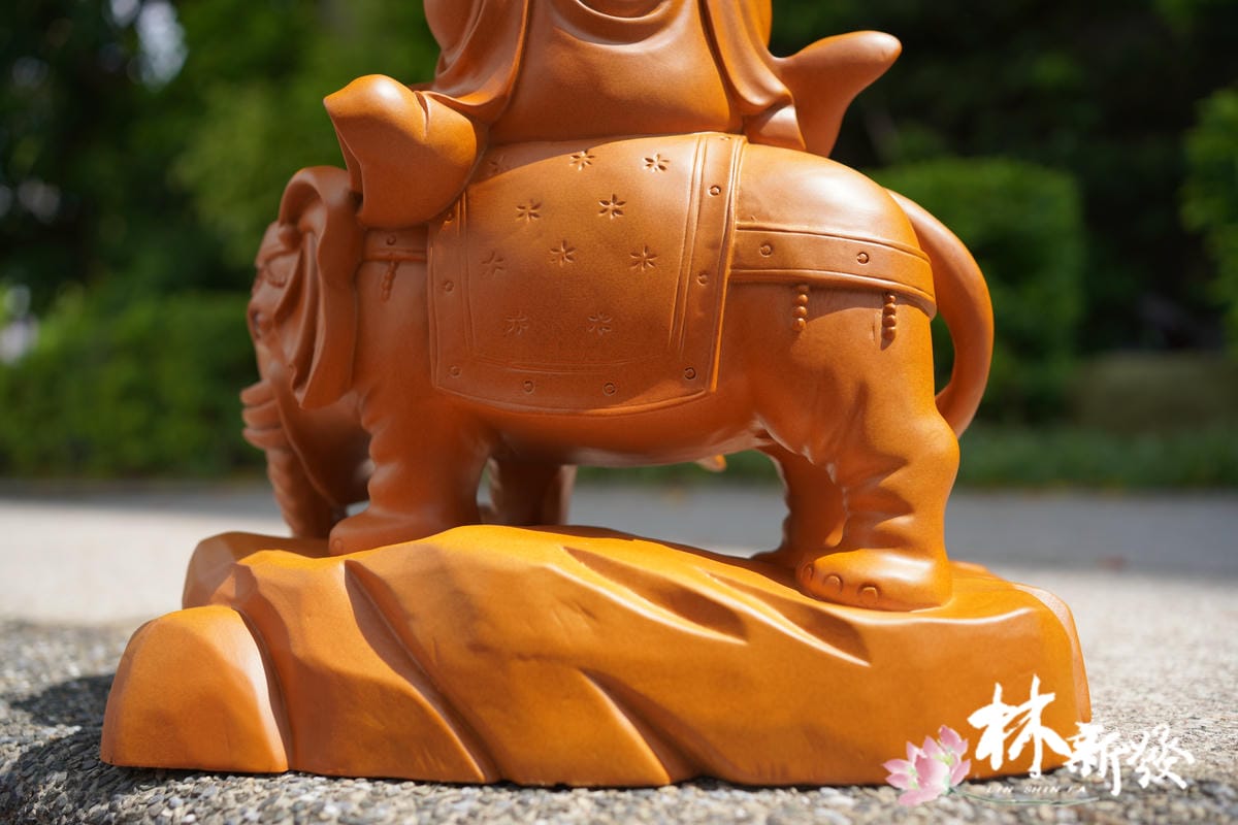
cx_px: 619
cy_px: 412
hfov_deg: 54.4
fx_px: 1204
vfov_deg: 37.9
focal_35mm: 35
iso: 100
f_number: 3.5
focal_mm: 35
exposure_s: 1/800
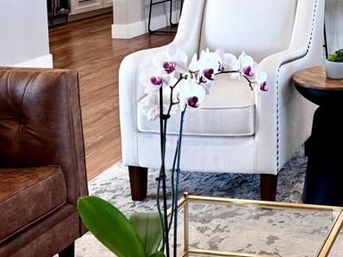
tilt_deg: -6.3
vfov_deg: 21.8
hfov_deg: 27.5
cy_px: -18
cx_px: 383
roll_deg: +0.1
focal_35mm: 64
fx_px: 634
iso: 80
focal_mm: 6.76
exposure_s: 1/120
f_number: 1.78
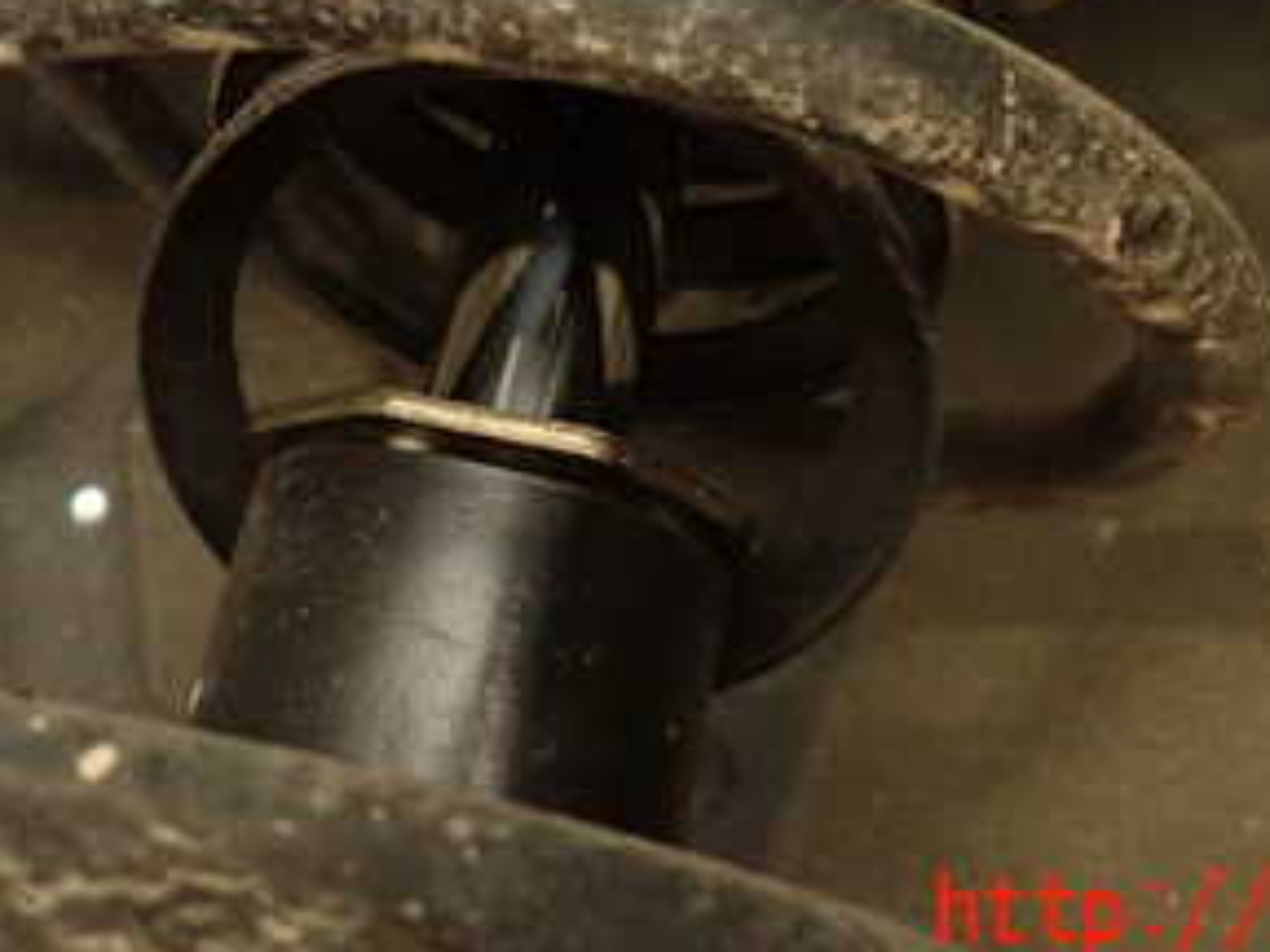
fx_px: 1908
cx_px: 609
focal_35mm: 52
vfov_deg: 26.4
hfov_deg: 36.8
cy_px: -22
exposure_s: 1/20
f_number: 2
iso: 800
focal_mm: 4.5
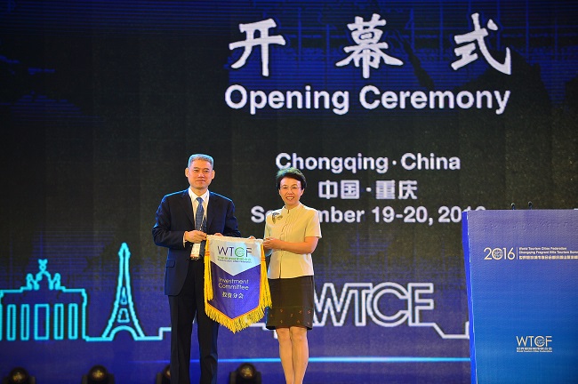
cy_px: 192
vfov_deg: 9.1
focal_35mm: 150
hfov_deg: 13.7
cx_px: 289
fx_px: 2406
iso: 400
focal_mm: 150
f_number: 2.8
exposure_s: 1/320
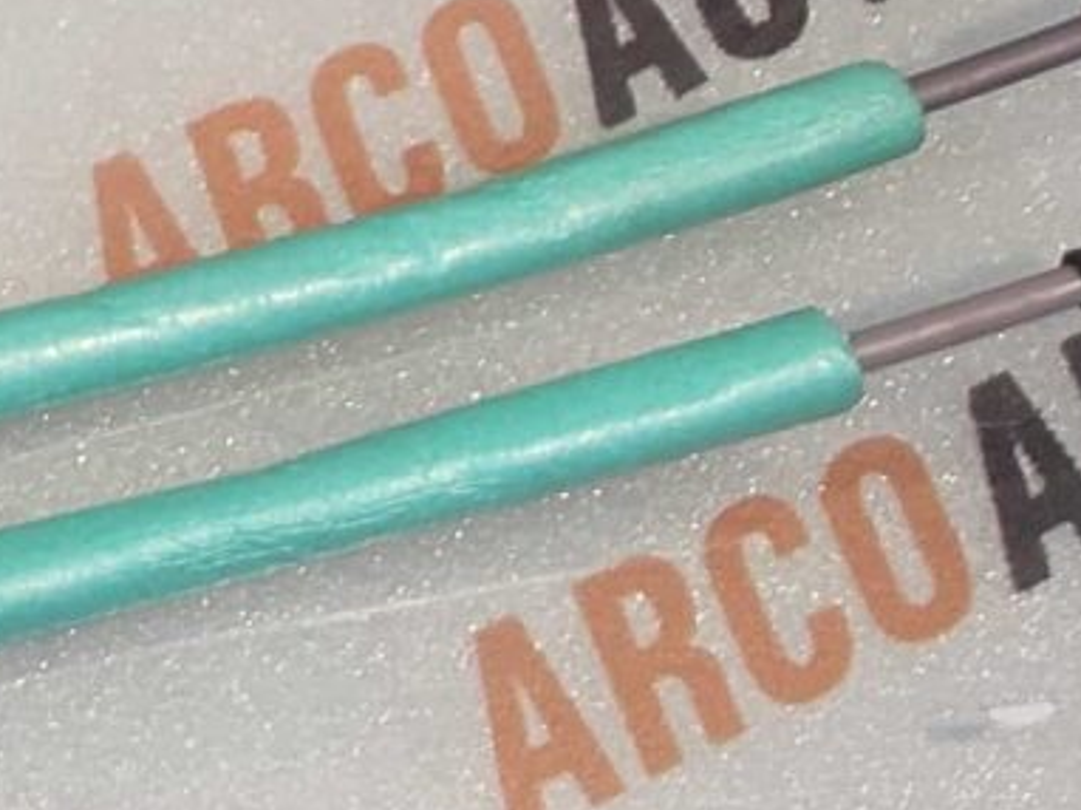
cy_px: -119
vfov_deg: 12.7
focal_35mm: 114
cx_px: -1695
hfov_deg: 12.5
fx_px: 3558
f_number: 1.79
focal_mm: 4.74
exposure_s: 1/50
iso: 245
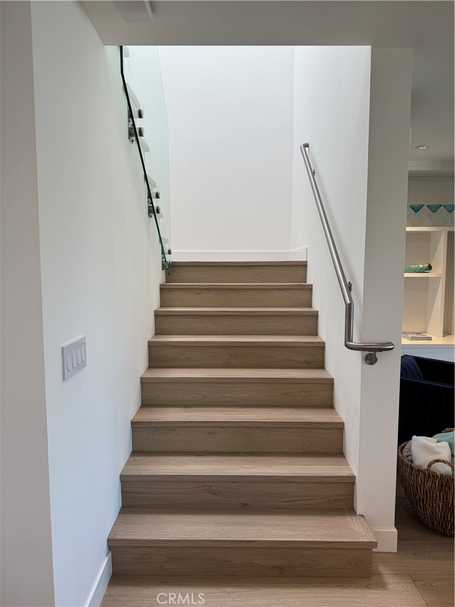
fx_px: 421
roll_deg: +0.6
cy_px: 304
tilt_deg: -5.5
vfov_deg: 71.6
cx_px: 228
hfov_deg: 56.8
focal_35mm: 24
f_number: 1.78
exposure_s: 1/193
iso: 64
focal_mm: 6.76
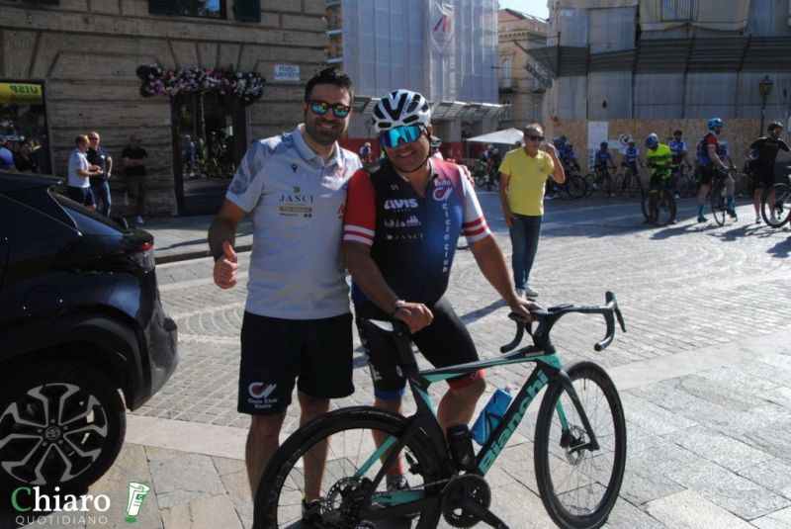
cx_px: 396
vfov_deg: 41.8
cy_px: 264
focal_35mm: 32
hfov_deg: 59.4
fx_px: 693
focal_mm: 21
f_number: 10
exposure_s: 1/400
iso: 400
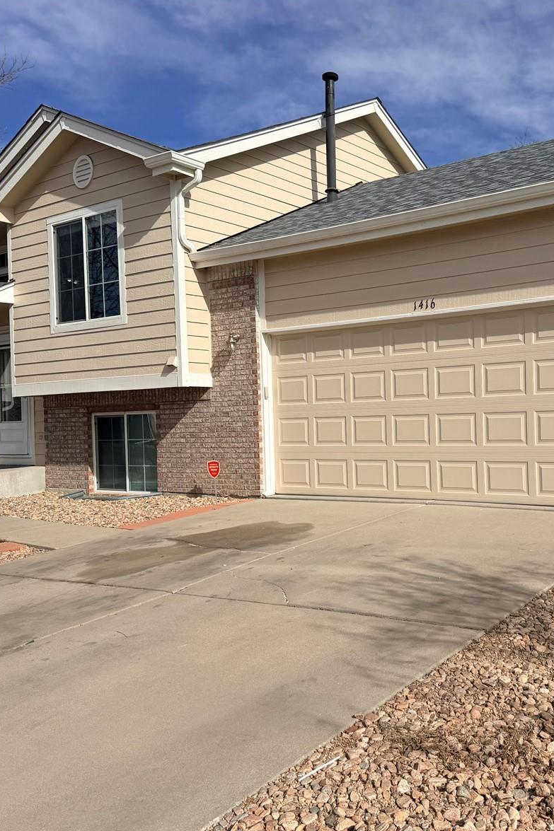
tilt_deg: -0.5
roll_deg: +1.7
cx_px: 356
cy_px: 419
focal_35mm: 34
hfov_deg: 38.6
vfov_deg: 55.8
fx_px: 785
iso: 80
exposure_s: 1/8130
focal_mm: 6.76
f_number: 1.78
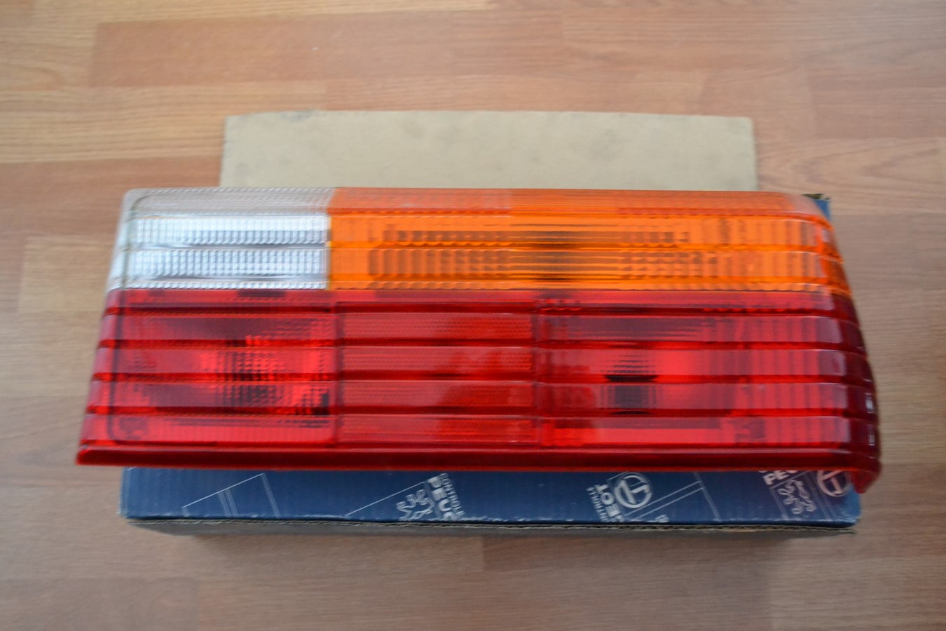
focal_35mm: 36
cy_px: 316
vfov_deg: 36.9
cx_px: 473
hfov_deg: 53.1
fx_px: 946
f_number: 4
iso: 3200
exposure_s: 1/5
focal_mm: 24
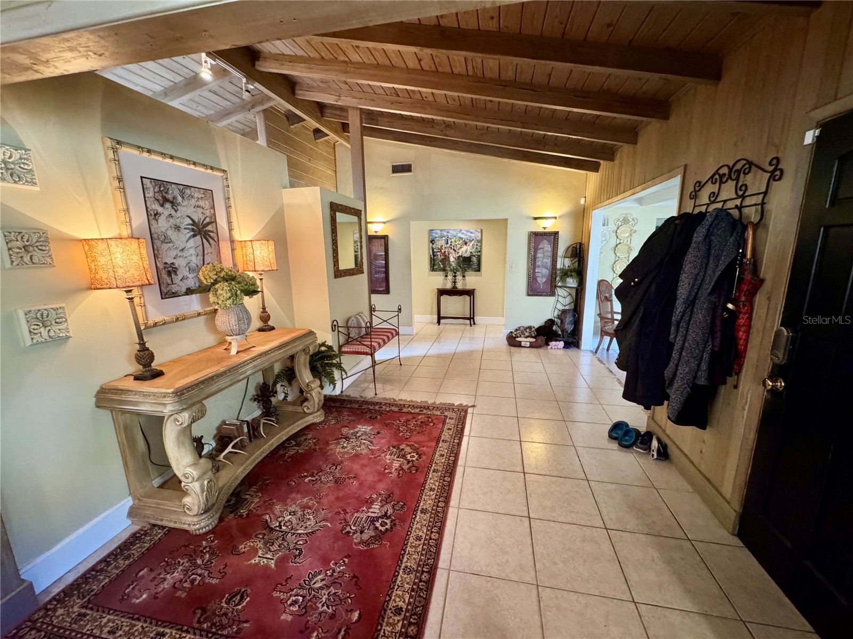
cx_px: 426
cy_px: 320
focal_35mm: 14
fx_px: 345
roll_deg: +0.5
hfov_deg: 102.1
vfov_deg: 85.7
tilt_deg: -13.5
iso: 1000
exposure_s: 1/60
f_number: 2.2
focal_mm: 2.22
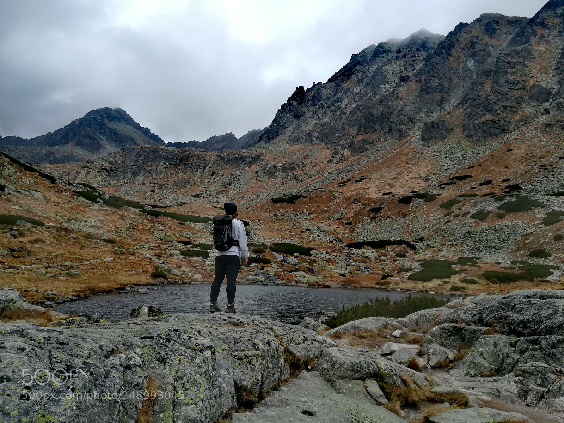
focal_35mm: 26
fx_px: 424
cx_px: 282
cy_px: 212
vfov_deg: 53.1
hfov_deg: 67.3
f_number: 2.2
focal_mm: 3.83
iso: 50
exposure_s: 1/101
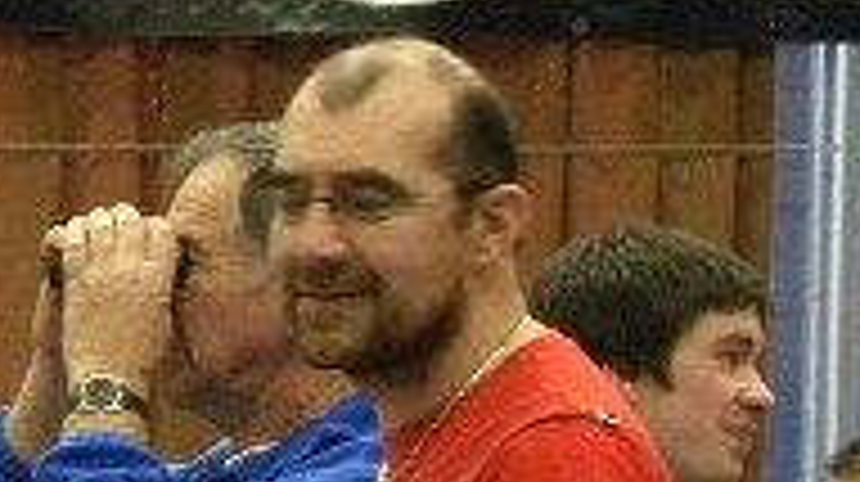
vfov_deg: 1.8
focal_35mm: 673
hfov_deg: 3.2
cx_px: -108
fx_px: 15332
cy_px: 991
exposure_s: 1/18.2
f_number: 4.5
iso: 400
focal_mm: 32.7
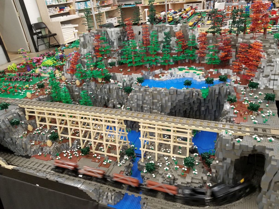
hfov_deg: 67.3
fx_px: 210
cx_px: 140
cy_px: 104
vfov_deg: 53.0
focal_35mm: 26
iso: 160
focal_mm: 4.2
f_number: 1.7
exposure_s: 1/24
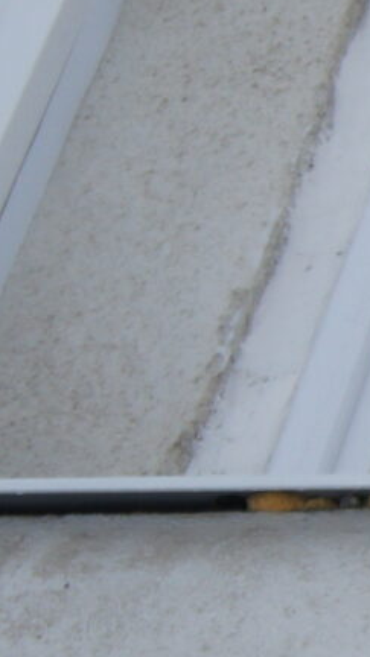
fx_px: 4711
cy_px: 382
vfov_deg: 8.0
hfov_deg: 4.1
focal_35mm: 270
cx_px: 1704
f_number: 4
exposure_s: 1/800
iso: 200
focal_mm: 29
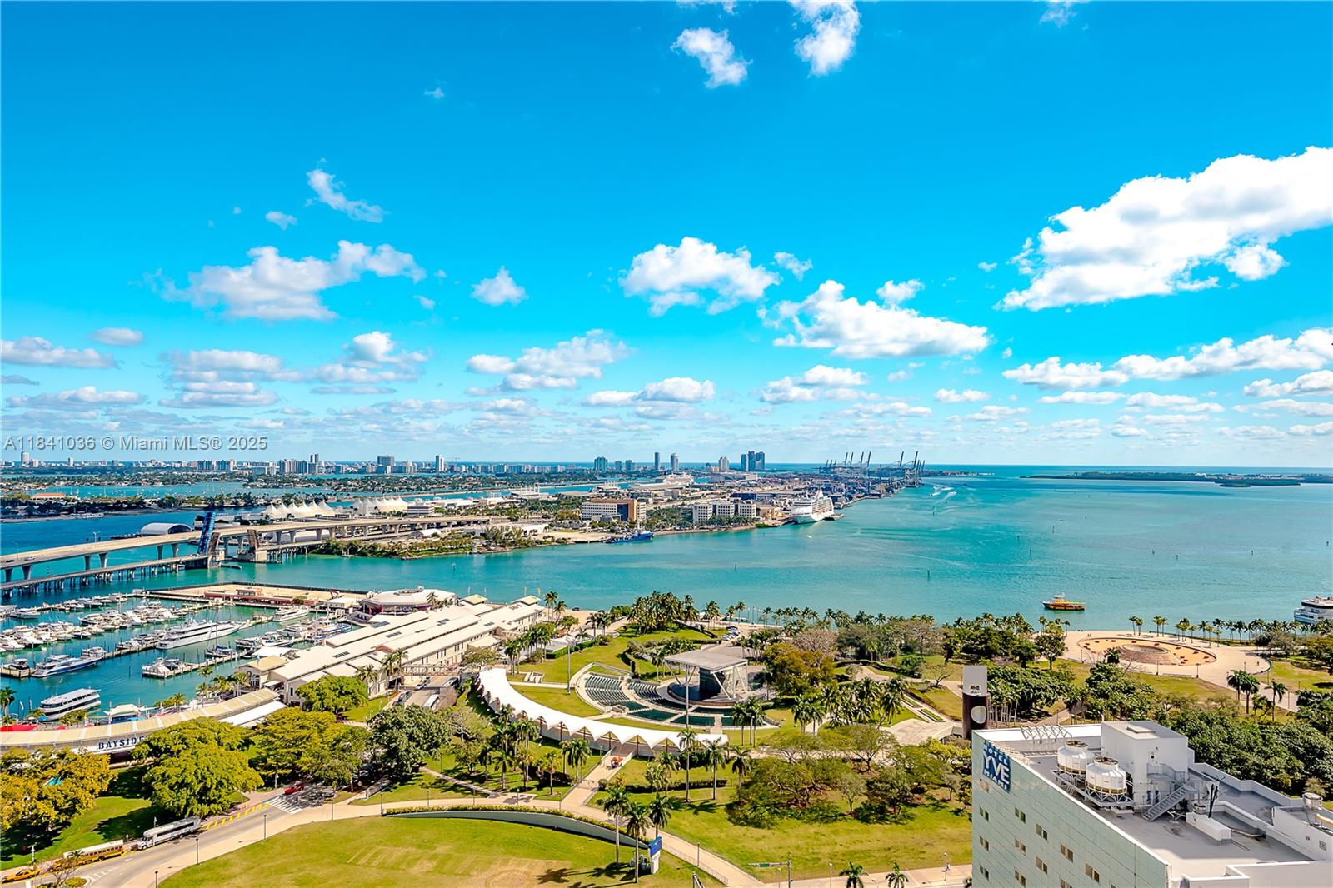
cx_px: 666
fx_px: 777
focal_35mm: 21
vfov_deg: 59.5
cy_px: 444
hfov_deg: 81.2
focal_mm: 21
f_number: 8
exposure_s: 1/320
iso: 200
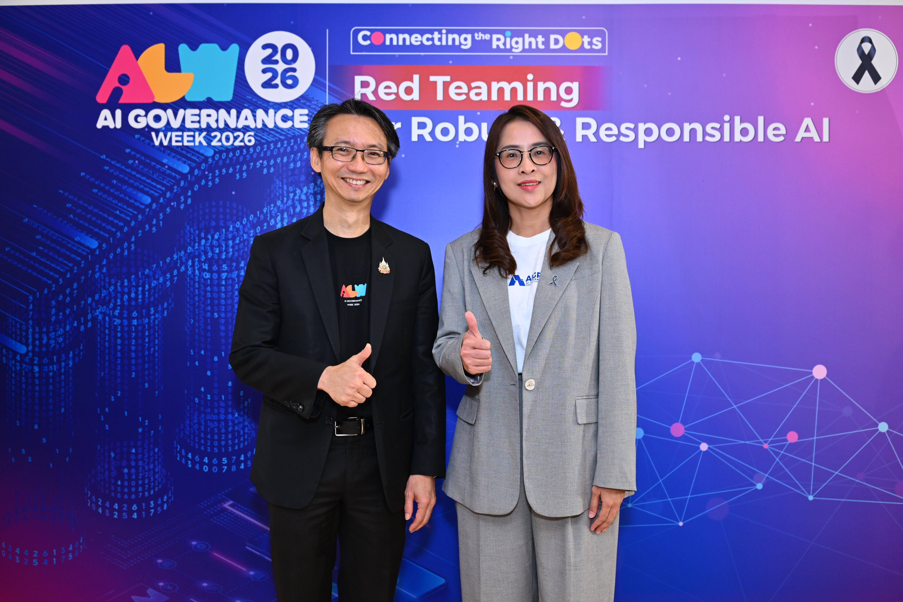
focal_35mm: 39
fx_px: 978
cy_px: 301
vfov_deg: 34.2
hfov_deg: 49.6
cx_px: 452
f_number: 4
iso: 1000
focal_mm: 39
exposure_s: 1/125
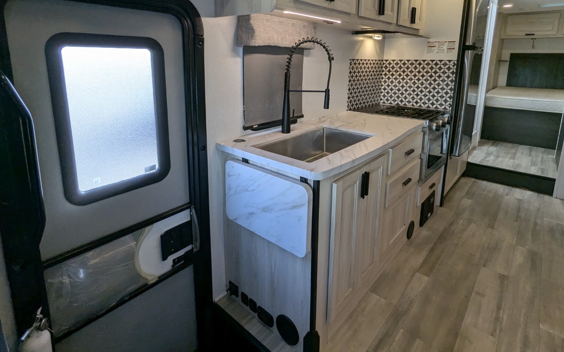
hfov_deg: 87.9
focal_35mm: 19
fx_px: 292
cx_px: 295
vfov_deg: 60.6
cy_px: 115
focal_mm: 2.35
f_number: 2.2
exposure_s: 1/196
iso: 82
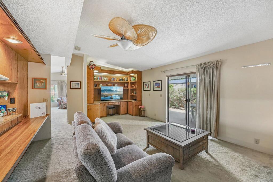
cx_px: 136
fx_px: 106
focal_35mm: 14
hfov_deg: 104.3
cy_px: 91
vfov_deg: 81.2
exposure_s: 1/20
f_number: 8
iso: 400
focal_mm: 14
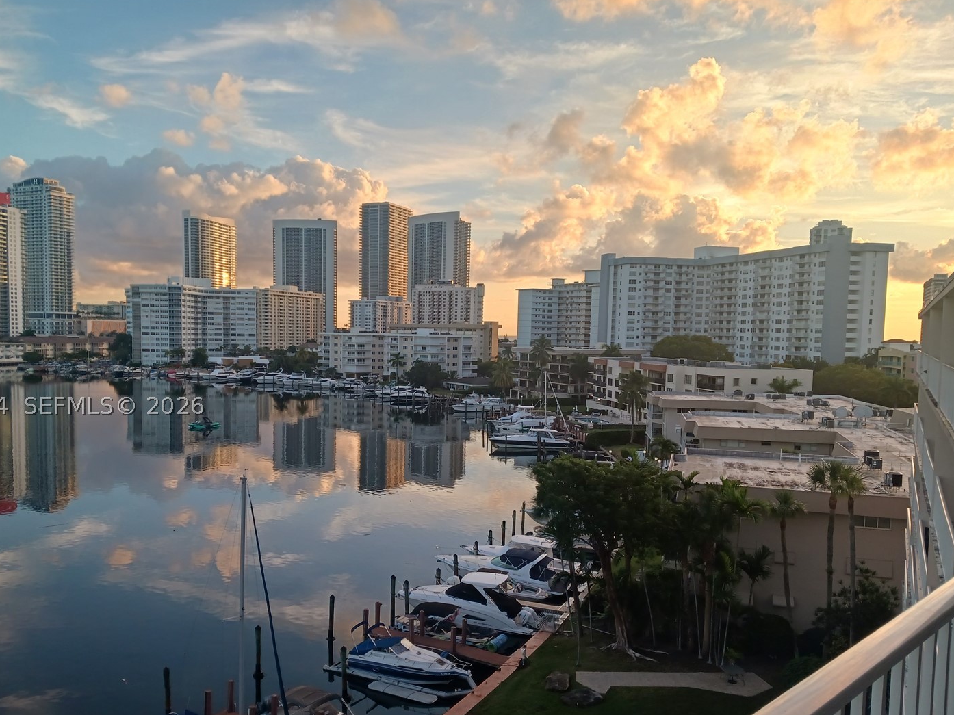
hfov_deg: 58.2
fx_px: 854
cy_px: 406
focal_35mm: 31
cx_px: 414
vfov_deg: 45.3
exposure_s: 1/122
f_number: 1.8
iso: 20
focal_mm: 4
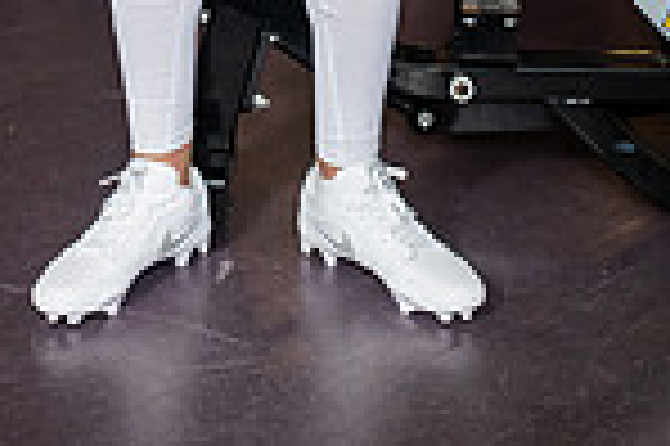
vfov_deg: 11.4
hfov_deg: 19.3
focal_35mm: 106
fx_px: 1971
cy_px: -500
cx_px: 265
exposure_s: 1/250
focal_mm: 35
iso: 500
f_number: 5.6
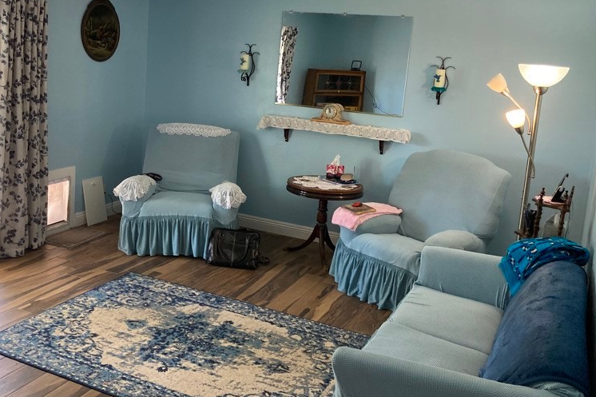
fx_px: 662
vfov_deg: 33.3
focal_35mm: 40
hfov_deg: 48.2
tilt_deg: -8.7
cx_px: 244
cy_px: 158
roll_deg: -4.9
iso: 160
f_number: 1.8
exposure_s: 1/60
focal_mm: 3.99
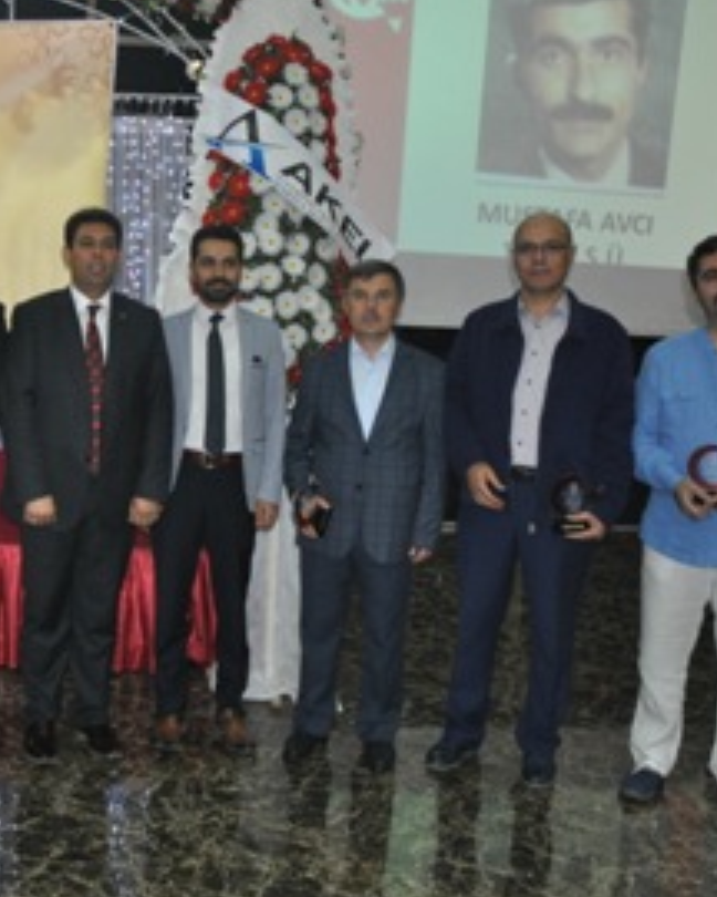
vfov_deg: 43.8
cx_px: 96
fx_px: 1114
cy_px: 452
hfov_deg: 34.1
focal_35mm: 42
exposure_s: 1/60
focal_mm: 18
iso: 800
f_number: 3.5
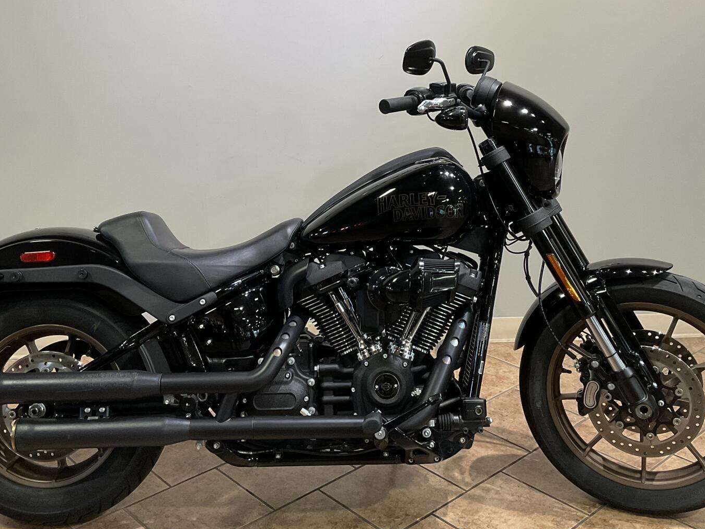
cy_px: 173
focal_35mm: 43
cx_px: 346
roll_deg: +1.0
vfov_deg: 33.3
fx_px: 876
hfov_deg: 43.8
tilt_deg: -13.2
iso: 50
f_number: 1.8
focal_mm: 3
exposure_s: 1/60
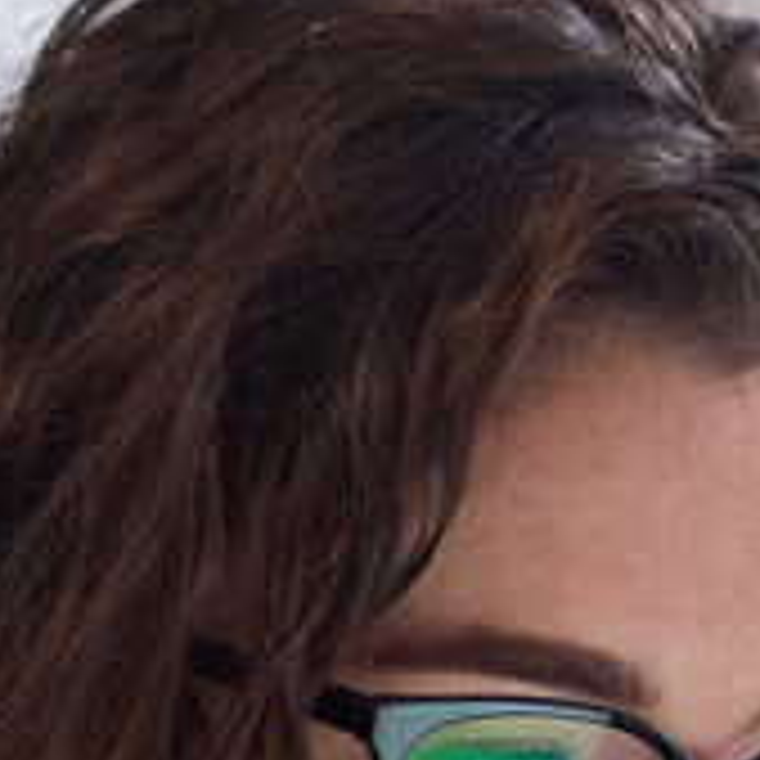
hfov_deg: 4.1
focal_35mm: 427
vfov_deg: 4.1
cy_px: 1010
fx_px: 10606
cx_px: 1291
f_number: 2.2
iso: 800
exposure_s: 1/160
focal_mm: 85
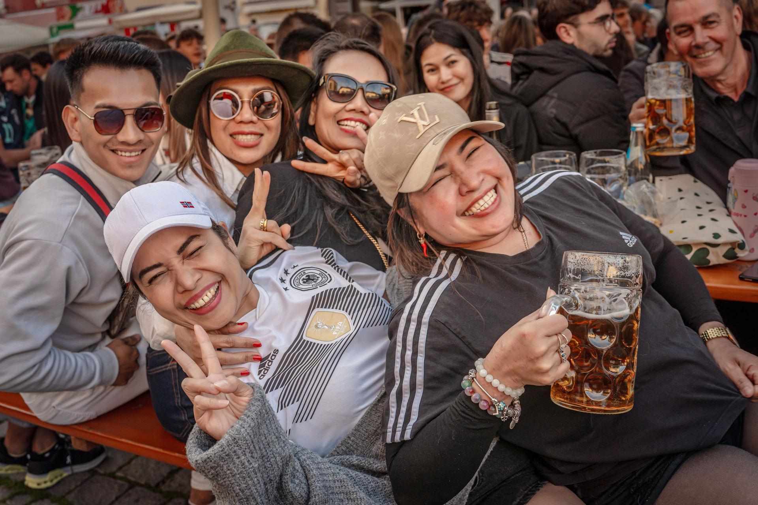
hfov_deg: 54.4
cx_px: 379
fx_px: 737
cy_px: 252
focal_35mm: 35
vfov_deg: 37.9
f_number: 5
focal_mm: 35
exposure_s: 1/125
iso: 400
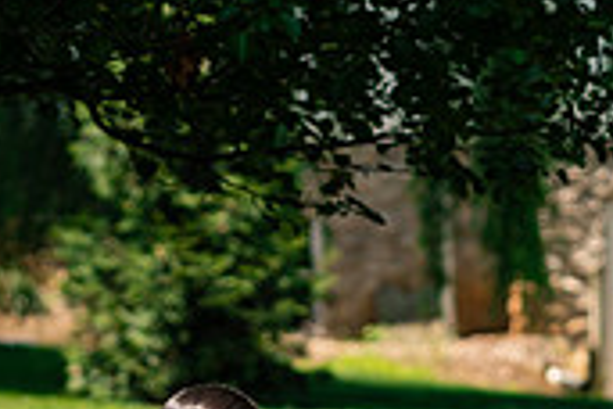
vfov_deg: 4.7
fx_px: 4904
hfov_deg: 7.1
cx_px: 667
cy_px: 615
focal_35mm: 288
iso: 320
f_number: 3.5
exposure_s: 1/2500
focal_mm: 85
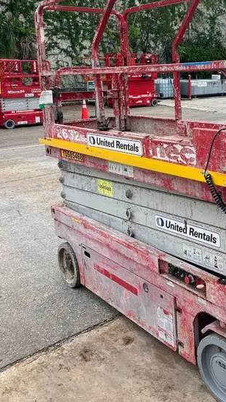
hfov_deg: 28.0
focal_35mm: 41
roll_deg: -0.7
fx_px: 436
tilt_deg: -9.5
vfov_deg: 48.7
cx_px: 200
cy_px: 141
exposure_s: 1/412
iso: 32
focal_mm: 3.99
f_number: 1.8
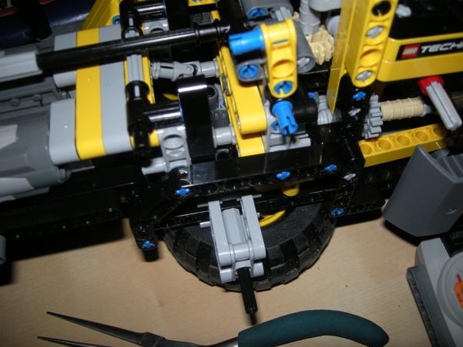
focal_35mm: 37
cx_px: 228
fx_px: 495
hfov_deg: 50.1
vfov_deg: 38.7
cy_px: 176
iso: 64
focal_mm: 5.7
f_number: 5.7
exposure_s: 1/60
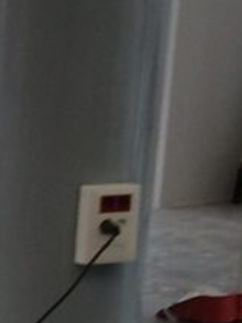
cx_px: -443
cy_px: 620
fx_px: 2023
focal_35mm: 217
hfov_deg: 6.4
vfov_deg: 8.7
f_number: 2.2
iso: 40
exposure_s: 1/100
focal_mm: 4.12
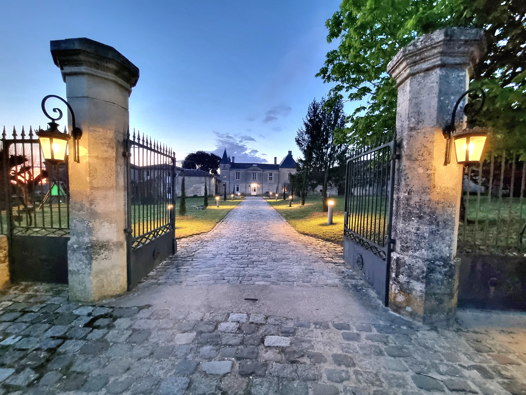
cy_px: 198
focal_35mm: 13
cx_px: 263
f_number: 2.2
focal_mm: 2.2
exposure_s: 1/25
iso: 640
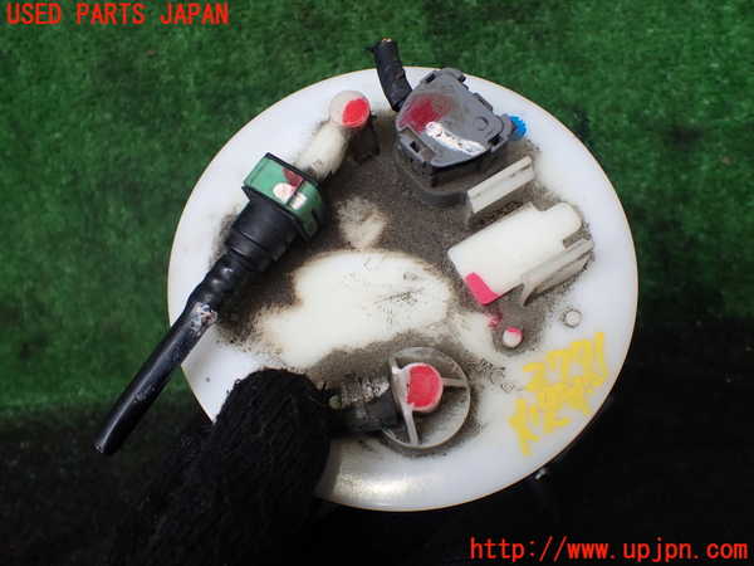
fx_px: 653
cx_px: 377
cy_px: 283
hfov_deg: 60.0
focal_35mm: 30
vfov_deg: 46.8
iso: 125
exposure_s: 1/125
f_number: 2.3
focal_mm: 5.4
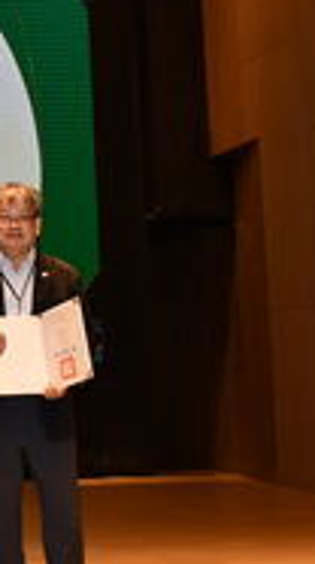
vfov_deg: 34.4
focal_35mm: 61
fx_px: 910
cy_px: 268
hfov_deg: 16.5
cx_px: -245
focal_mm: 18
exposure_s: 1/100
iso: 200
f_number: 5
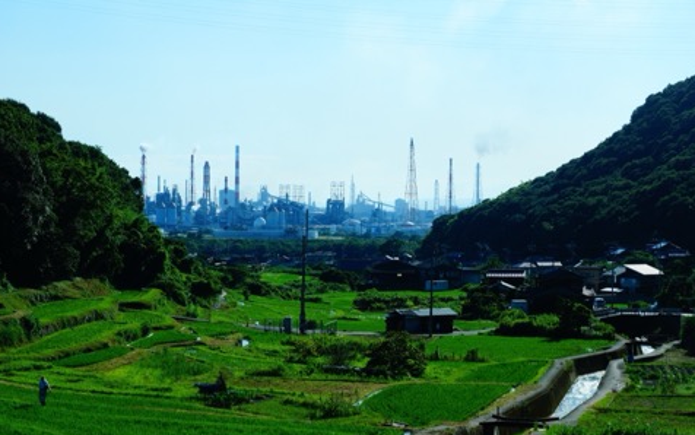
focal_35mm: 77
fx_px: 1459
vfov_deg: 17.0
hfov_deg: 26.8
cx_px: 349
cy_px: 225
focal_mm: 50
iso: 100
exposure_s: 1/500
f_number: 7.1
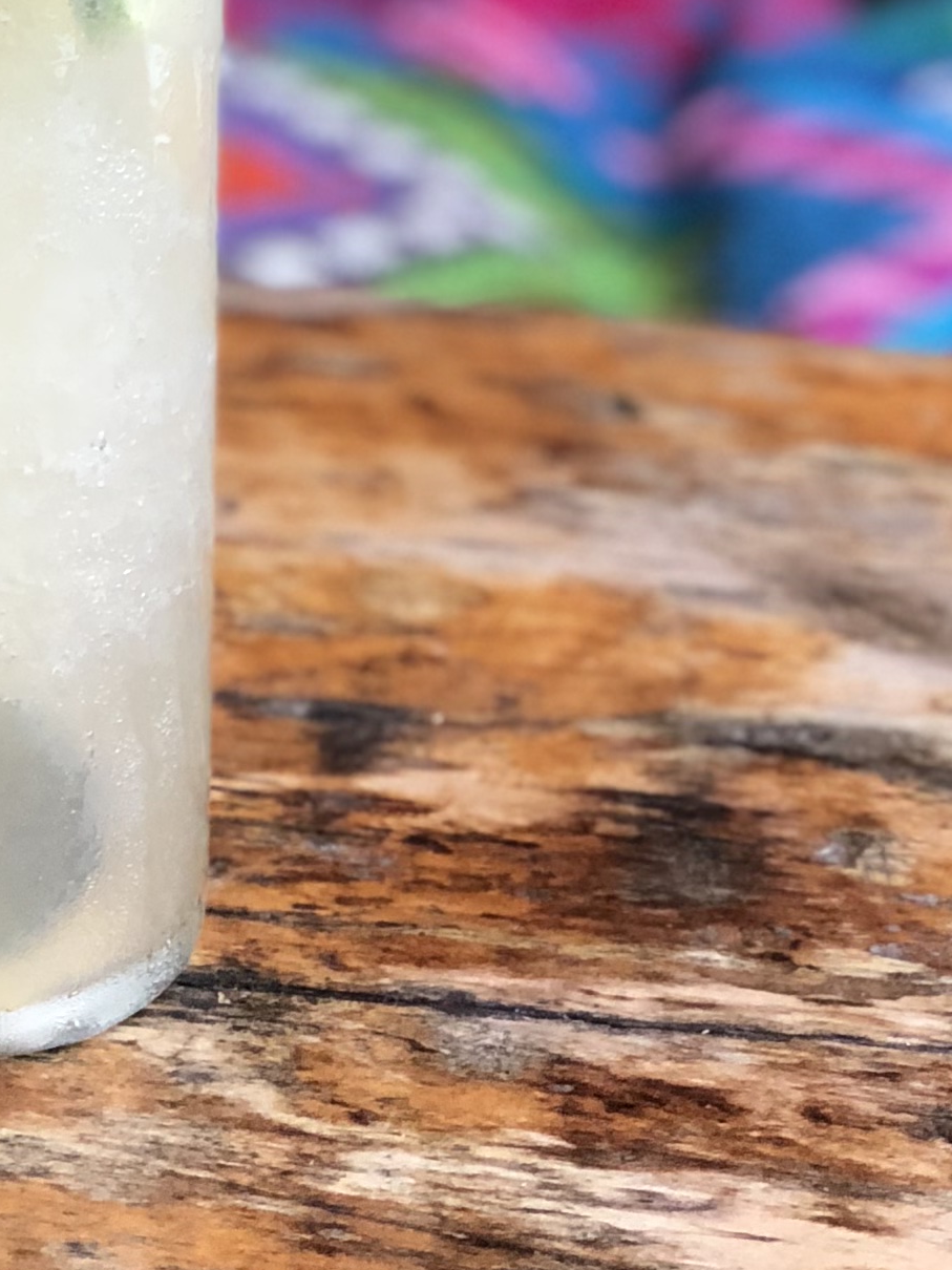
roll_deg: +1.0
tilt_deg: -19.2
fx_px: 6970
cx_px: 104
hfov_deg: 7.8
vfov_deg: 10.1
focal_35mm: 190
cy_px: -512
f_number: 2.8
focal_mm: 6.6
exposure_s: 1/60
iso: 64
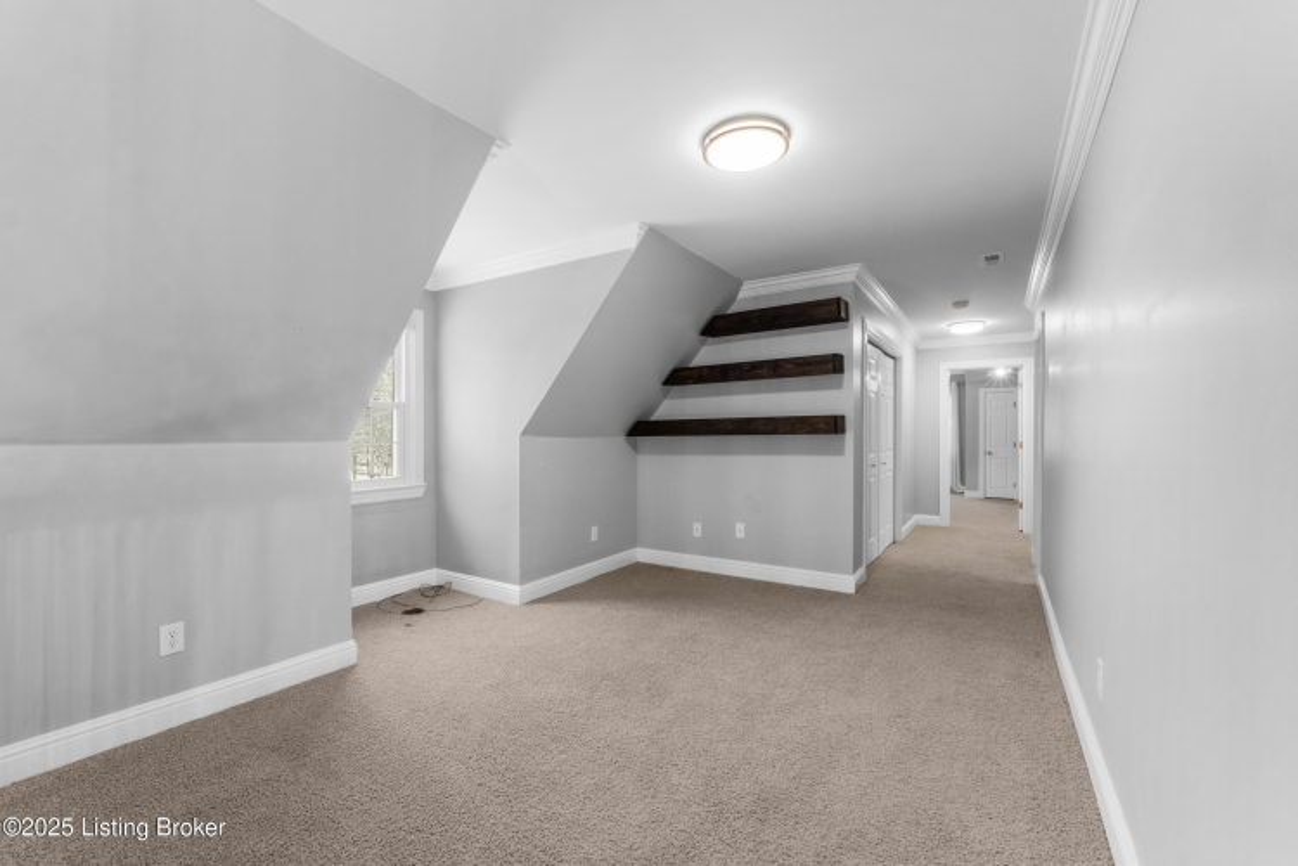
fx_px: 568
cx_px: 649
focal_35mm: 16
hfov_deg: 97.6
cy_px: 433
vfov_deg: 74.6
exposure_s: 1/1.25
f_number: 10
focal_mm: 10.5
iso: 400
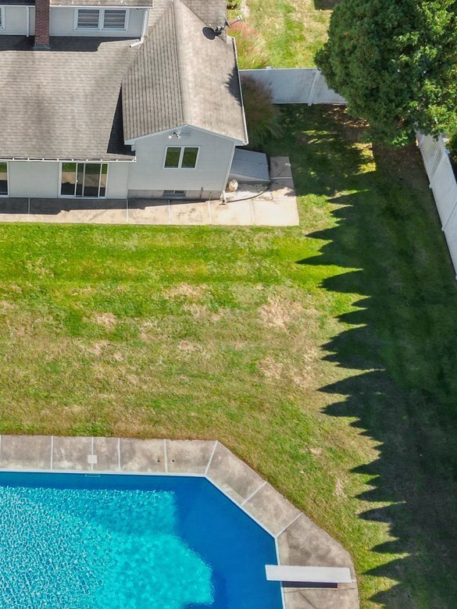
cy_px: 294
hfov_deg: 22.7
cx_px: 38
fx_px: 1109
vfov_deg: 30.7
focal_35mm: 63
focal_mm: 6.7
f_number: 1.7
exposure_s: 1/1250
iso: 120
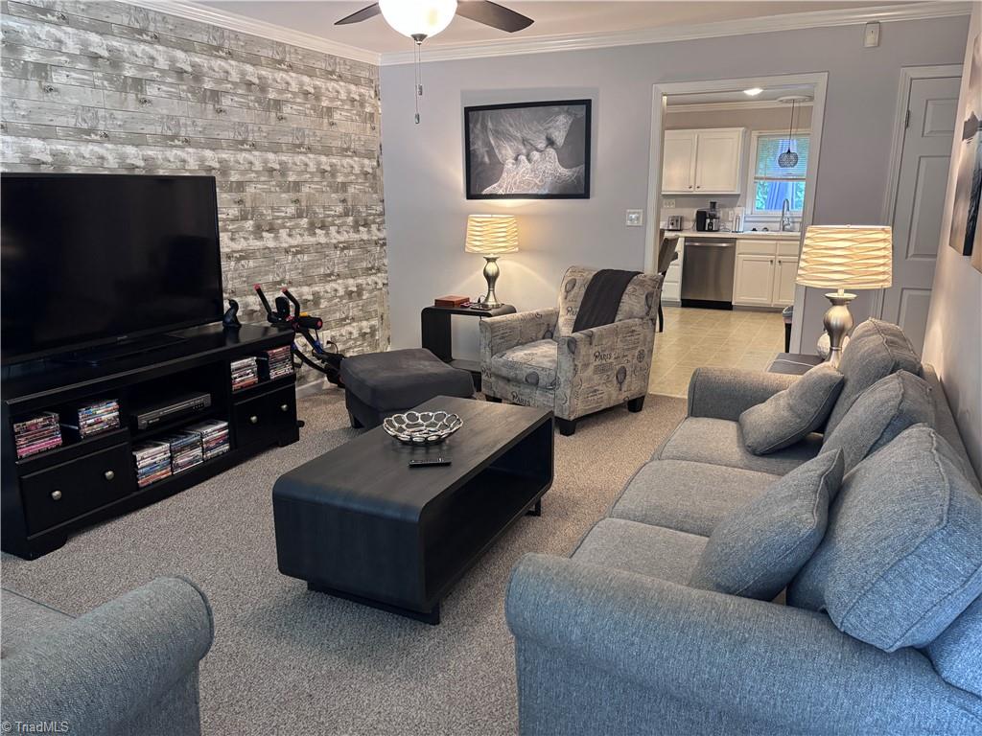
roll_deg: +0.3
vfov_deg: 53.1
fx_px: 738
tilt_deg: -13.2
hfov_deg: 67.3
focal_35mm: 26
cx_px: 491
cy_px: 368
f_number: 1.6
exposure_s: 1/60
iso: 400
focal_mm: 5.96
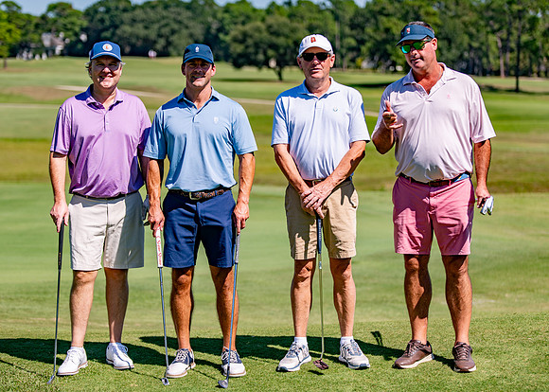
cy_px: 208
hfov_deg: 18.3
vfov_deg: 13.1
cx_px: 290
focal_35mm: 109
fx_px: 1703
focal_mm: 92
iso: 100
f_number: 2.8
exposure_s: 1/2500
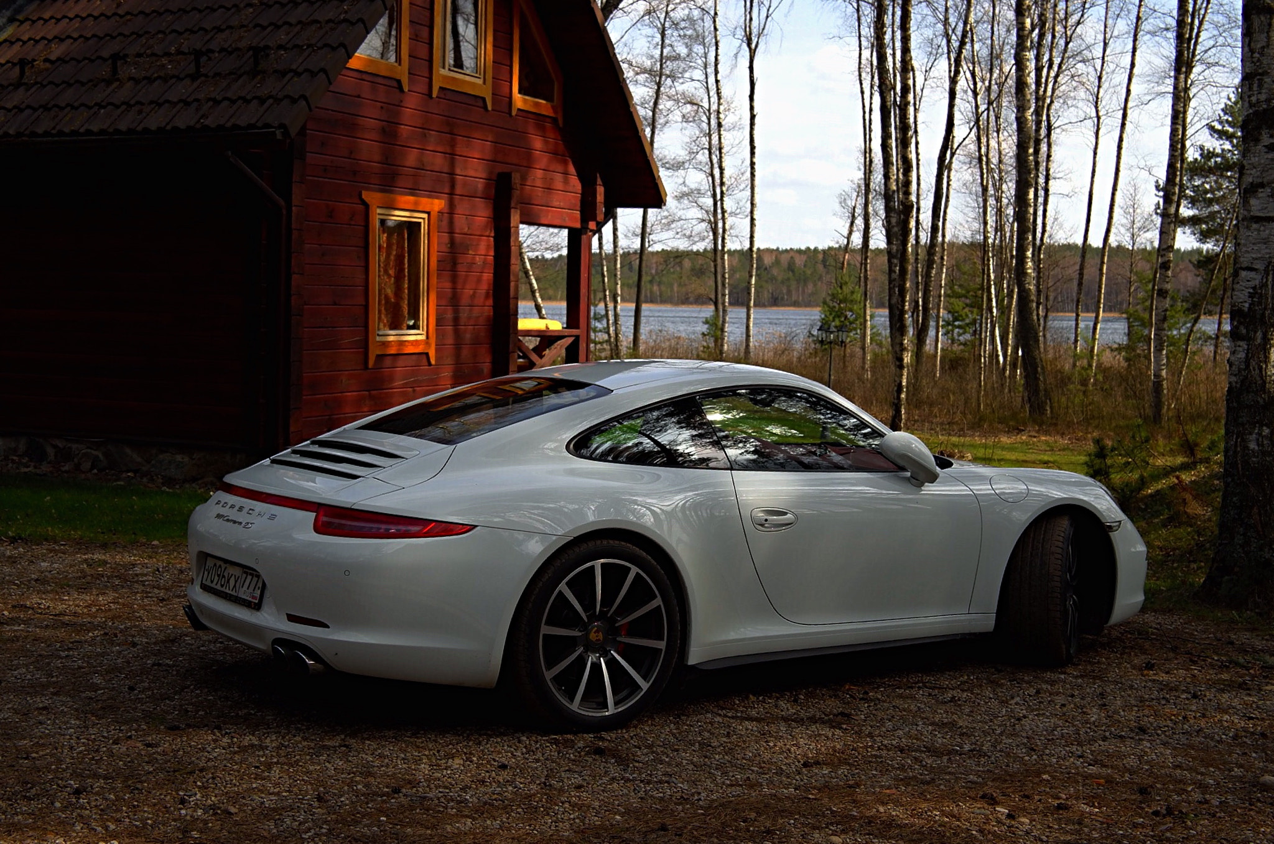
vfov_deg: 36.7
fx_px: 1272
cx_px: 637
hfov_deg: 53.2
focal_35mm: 36
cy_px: 422
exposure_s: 1/640
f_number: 4.1
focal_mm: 24.5
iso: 100
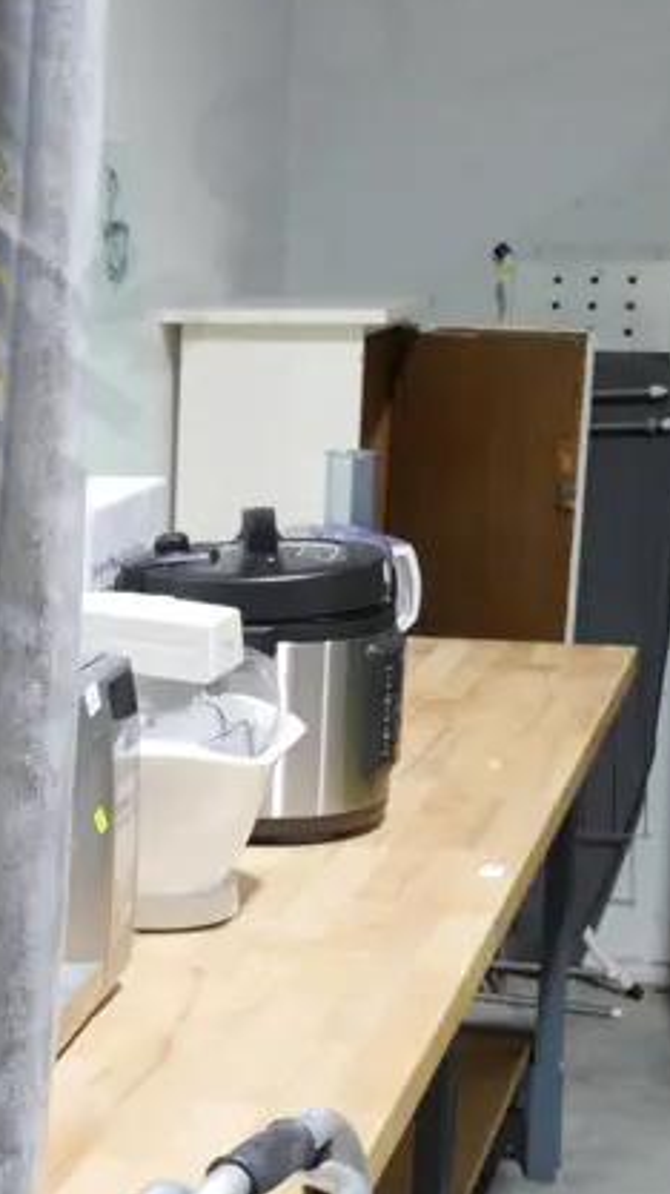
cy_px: 879
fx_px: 2373
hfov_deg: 15.0
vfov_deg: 27.9
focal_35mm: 75
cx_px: -293
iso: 320
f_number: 3.5
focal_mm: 14
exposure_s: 1/60
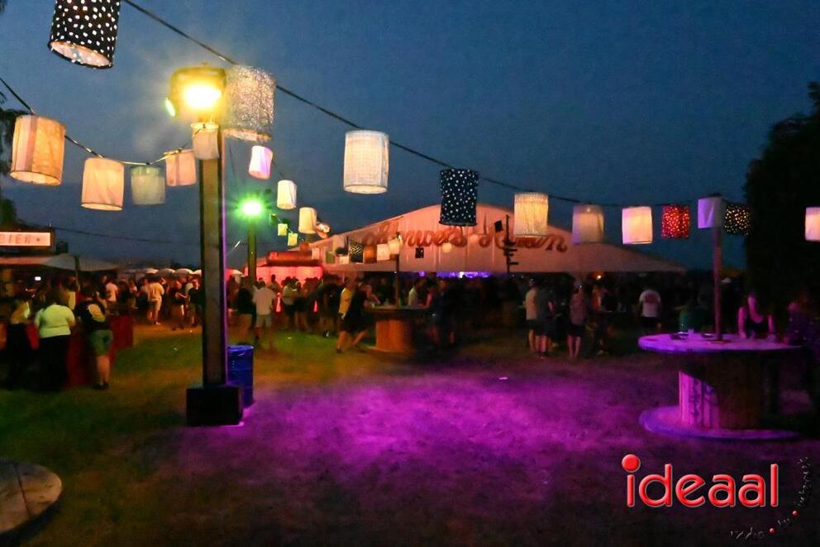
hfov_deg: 60.3
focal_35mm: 31
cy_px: 274
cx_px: 410
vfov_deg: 42.3
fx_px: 706
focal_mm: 21
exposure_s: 1/160
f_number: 22
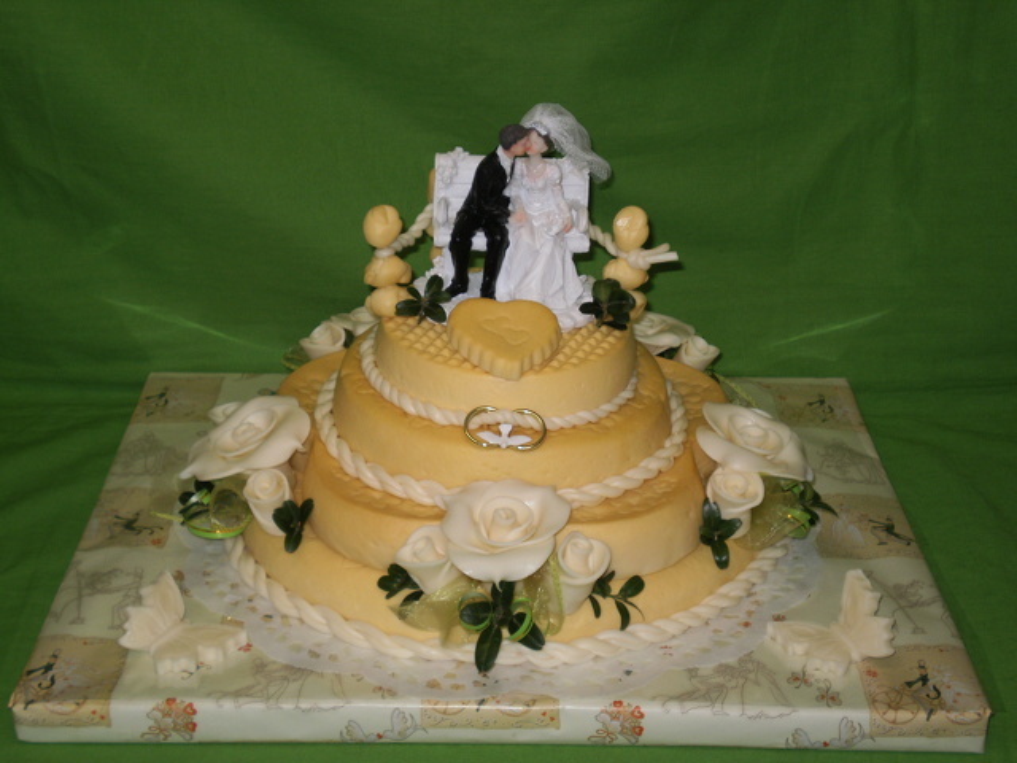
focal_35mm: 62
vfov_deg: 23.7
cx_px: 508
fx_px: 1822
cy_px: 382
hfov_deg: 31.2
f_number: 4.2
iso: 100
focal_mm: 10.3
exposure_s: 1/40
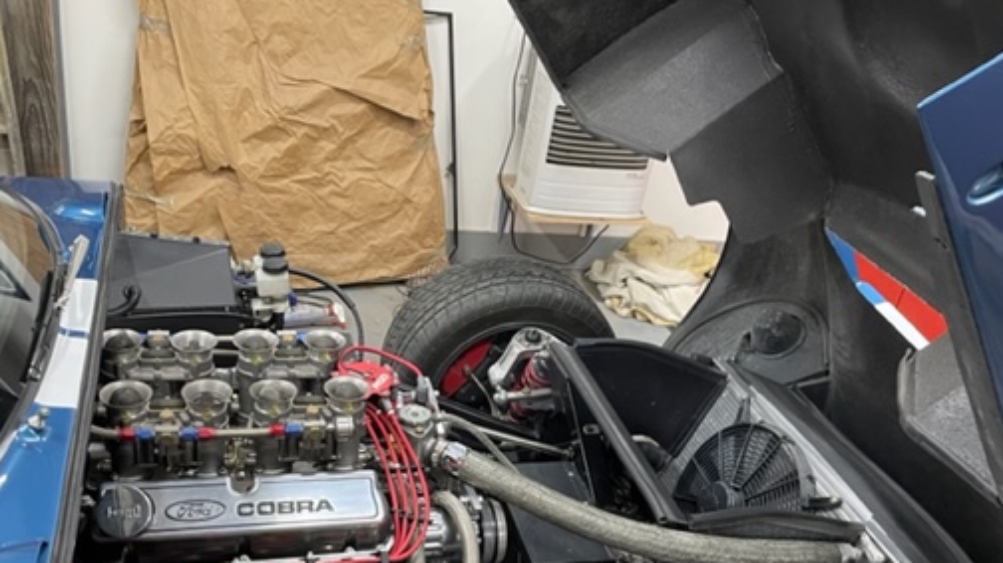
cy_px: 392
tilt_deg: -29.3
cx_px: 488
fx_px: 957
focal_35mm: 36
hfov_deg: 55.3
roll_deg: -9.8
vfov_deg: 32.4
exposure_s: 1/60
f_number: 1.6
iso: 200
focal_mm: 4.2
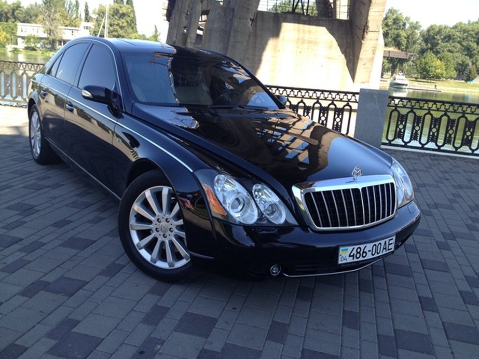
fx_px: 484
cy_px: 180
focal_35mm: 35
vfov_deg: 40.7
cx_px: 240
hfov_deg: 52.6
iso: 50
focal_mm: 4.28
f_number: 2.4
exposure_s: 1/386
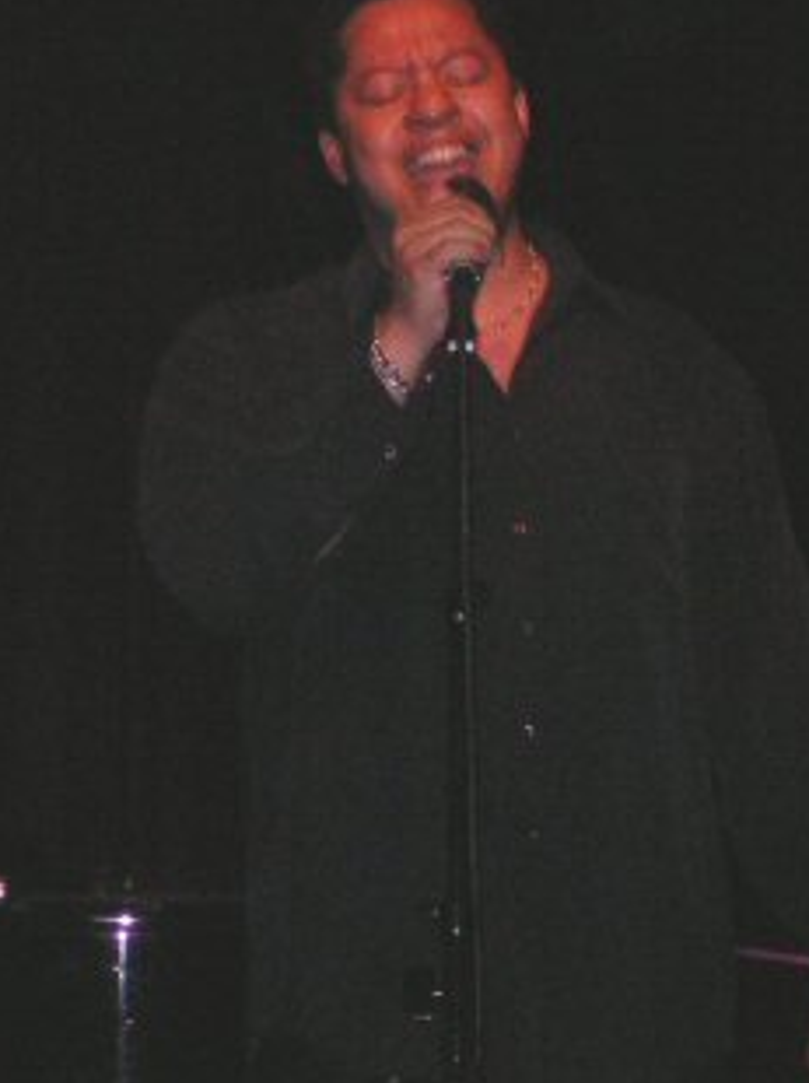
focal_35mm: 140
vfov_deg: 14.1
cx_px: 480
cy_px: 449
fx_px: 4372
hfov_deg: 10.6
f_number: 4.7
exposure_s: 1/60.1
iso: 200
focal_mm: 14.1
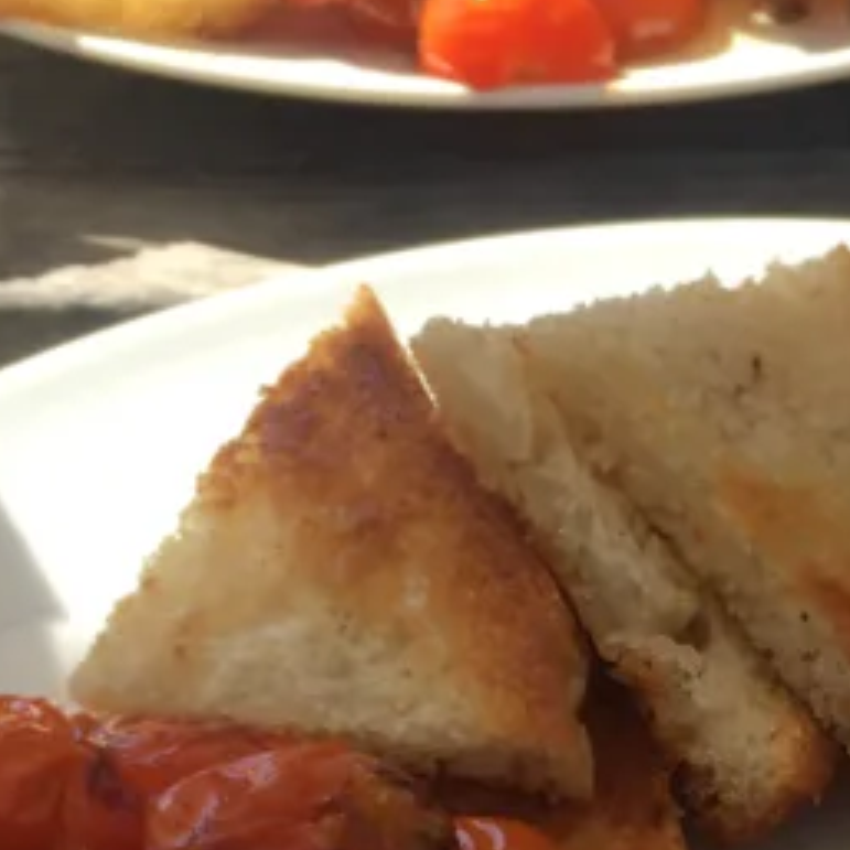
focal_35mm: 102
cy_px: 1125
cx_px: 810
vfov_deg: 16.1
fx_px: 2834
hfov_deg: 16.8
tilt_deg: -46.1
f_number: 2.2
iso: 25
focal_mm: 4.15
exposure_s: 1/513
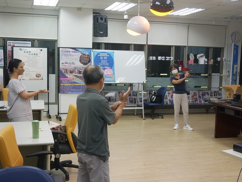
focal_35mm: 47
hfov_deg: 40.4
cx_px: 120
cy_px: 100
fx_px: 329
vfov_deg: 30.9
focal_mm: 20
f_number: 4.4
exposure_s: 1/60
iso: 400
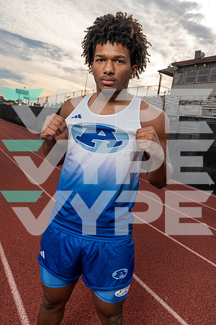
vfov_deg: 65.5
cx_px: 108
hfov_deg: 46.4
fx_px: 252
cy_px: 162
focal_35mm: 28
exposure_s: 1/200
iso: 100
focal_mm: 28
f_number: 8
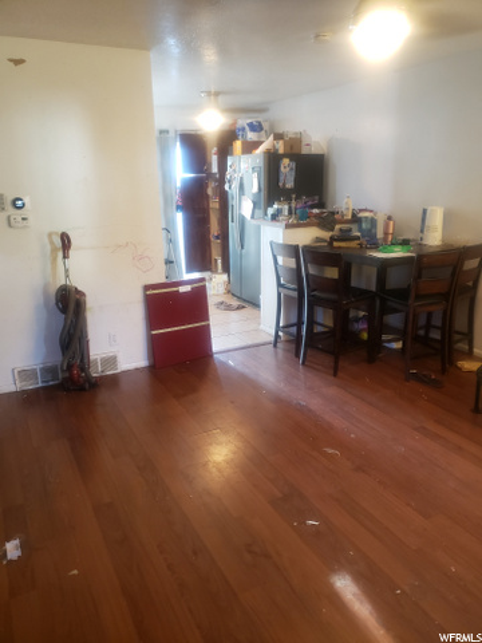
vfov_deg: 67.3
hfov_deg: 53.1
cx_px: 241
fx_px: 483
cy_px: 322
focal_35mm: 26
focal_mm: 4.3
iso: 250
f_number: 1.5
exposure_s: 1/24
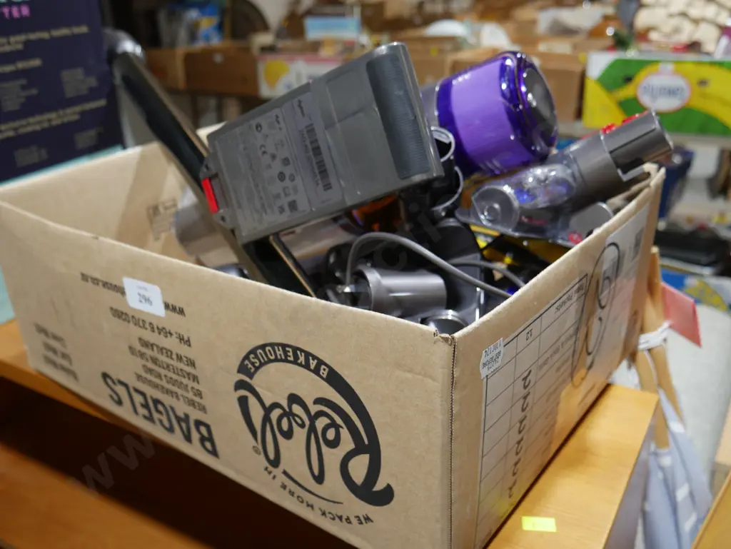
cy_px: 274
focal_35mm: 32
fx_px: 676
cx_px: 366
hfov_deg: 56.8
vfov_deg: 44.2
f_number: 3.6
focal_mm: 16
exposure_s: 1/60
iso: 250
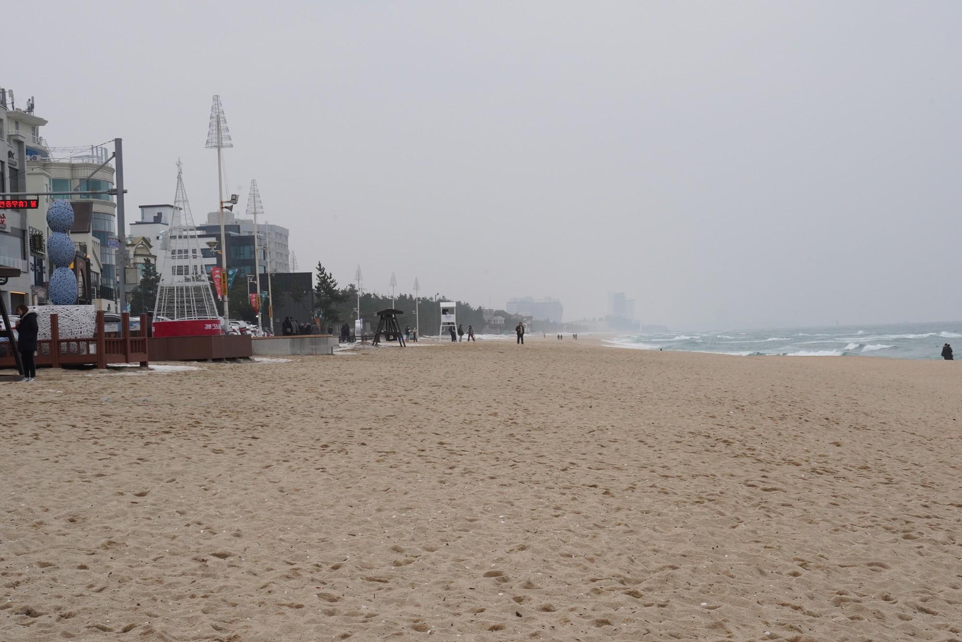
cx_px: 481
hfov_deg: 39.6
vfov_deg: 27.0
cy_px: 321
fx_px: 1336
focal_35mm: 50
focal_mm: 50
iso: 800
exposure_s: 1/100
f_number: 20
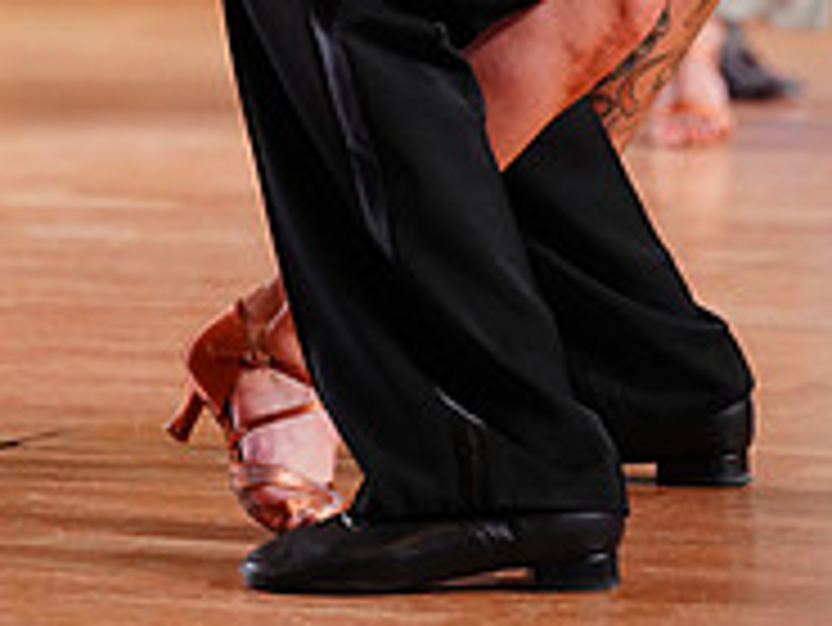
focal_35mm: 424
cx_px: 317
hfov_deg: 4.7
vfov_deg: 3.5
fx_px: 10198
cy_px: -432
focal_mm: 141
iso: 1600
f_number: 2.8
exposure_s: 1/400
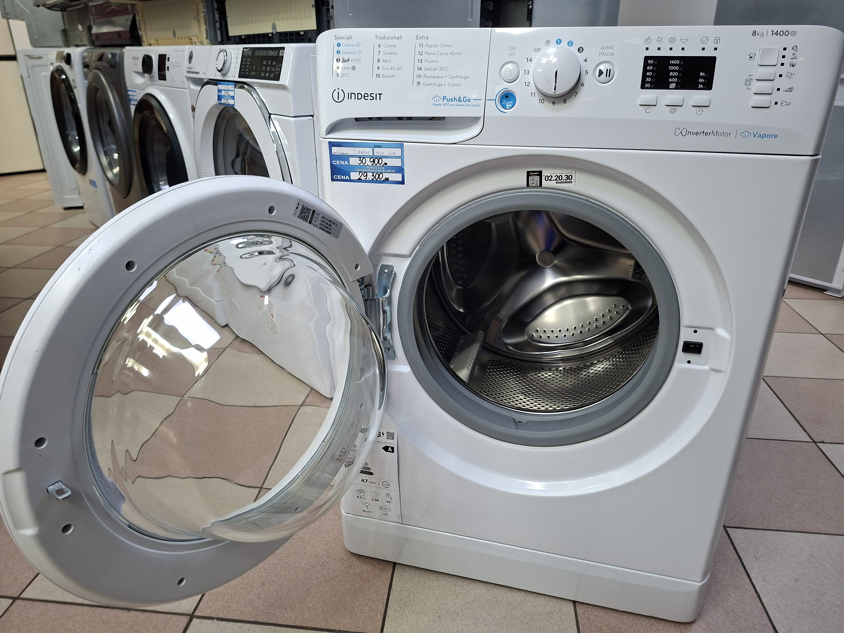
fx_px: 561
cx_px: 422
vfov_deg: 58.9
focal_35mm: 23
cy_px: 316
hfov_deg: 73.9
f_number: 1.8
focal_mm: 5.54
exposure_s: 1/50
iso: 250
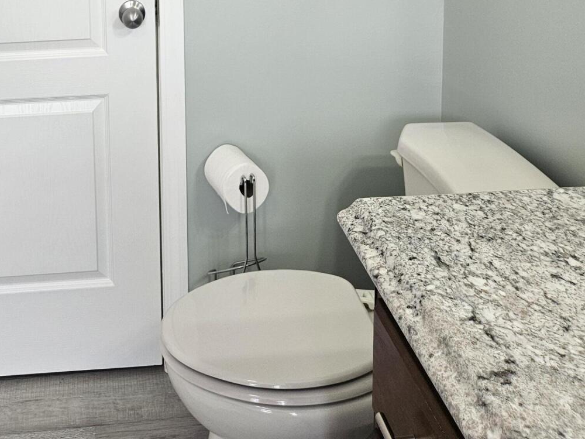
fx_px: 777
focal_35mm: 46
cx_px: 164
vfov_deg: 27.6
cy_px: -90
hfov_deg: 40.3
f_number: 1.8
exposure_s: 1/120
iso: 50
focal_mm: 5.4
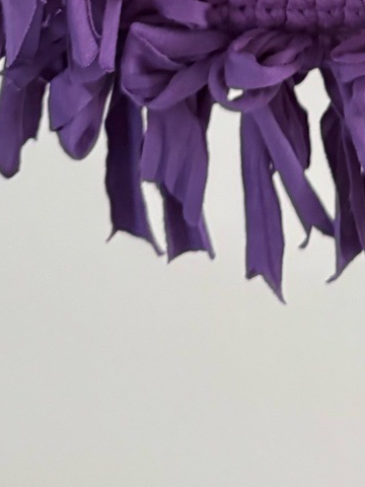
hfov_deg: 17.8
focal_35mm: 80
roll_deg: +6.8
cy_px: -288
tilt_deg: -10.3
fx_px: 1125
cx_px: 400
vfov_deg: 20.2
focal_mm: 6.76
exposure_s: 1/60
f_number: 1.78
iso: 800
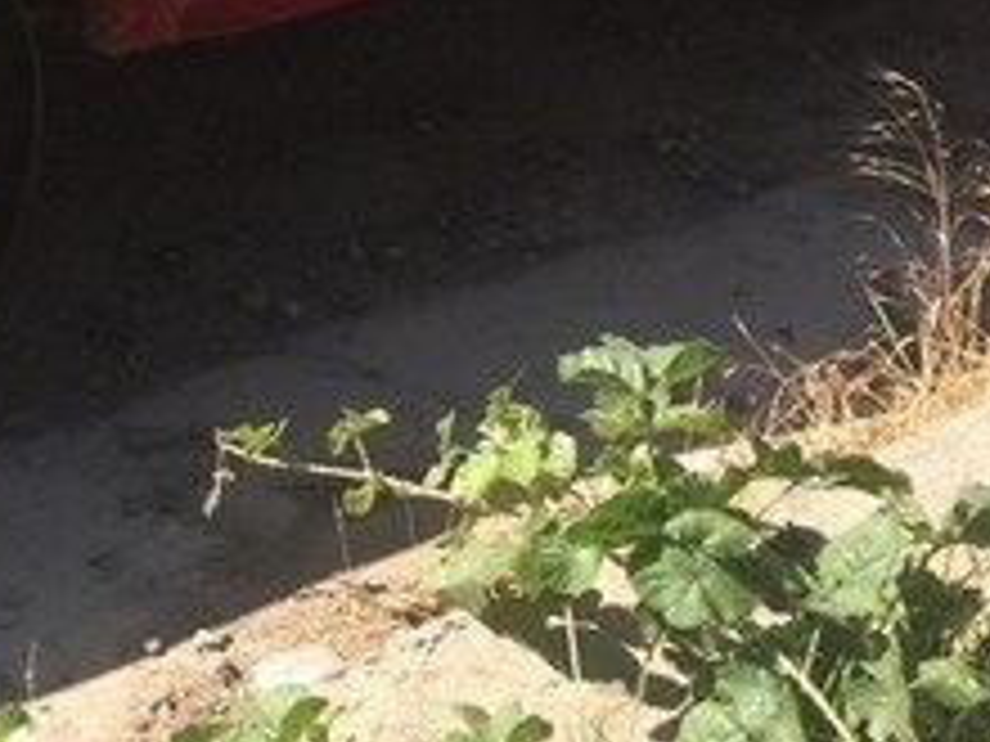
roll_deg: -0.7
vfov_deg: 16.2
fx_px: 2488
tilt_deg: -14.8
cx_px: 54
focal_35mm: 87
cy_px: -187
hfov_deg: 21.9
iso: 32
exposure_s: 1/954
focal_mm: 4.15
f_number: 2.2
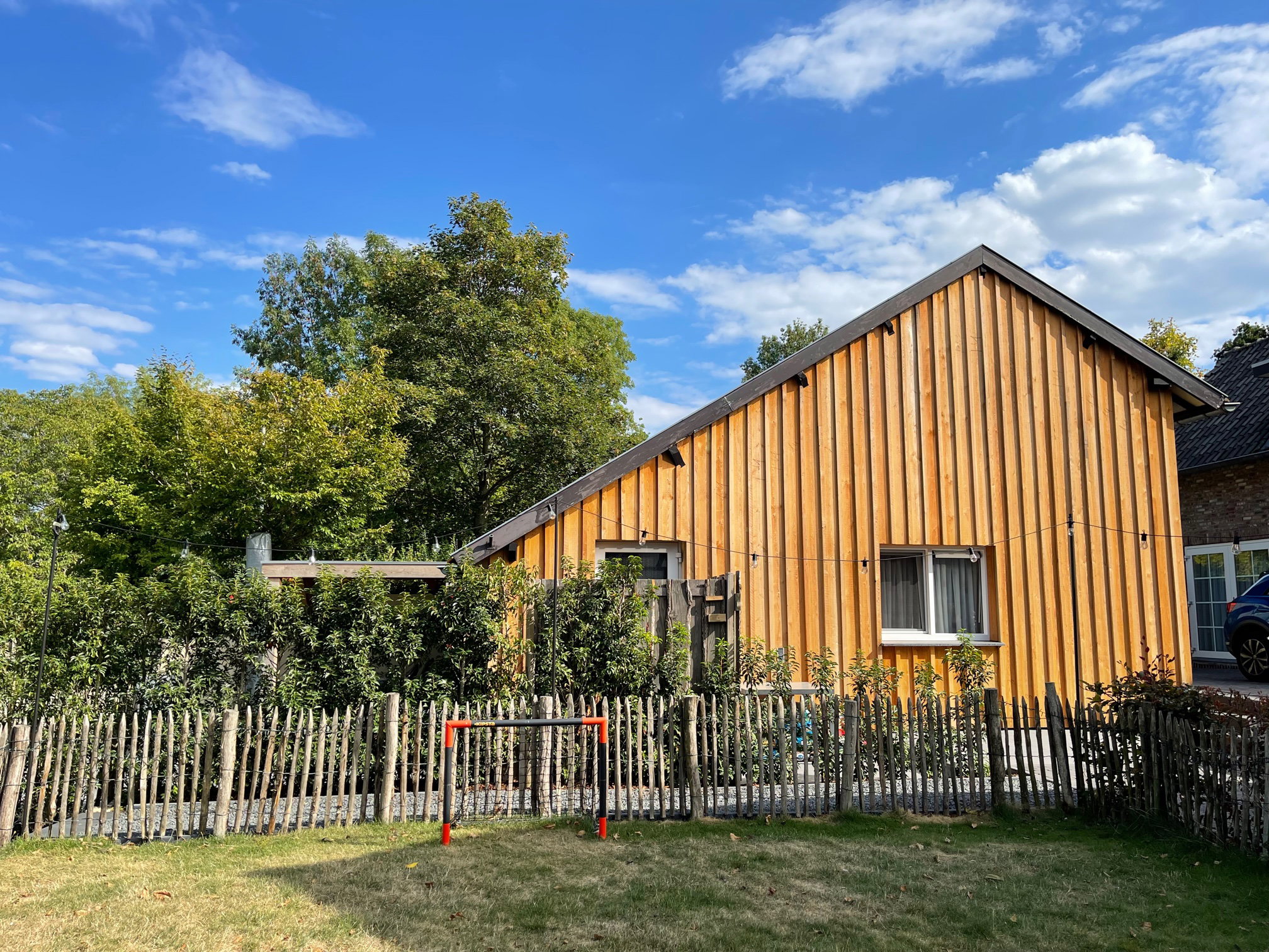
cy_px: 476
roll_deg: -0.1
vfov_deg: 53.1
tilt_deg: +6.5
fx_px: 953
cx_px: 634
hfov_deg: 67.3
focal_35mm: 26
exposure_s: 1/2857
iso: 32
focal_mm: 5.1
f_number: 1.6
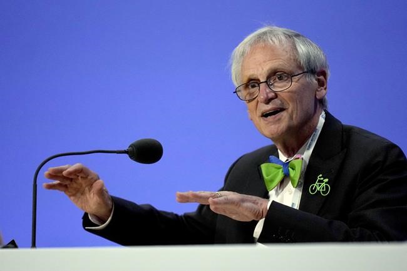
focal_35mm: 600
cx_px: 204
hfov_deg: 3.4
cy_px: 136
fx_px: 6781
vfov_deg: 2.3
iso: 3200
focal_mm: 400
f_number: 2.8
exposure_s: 1/800
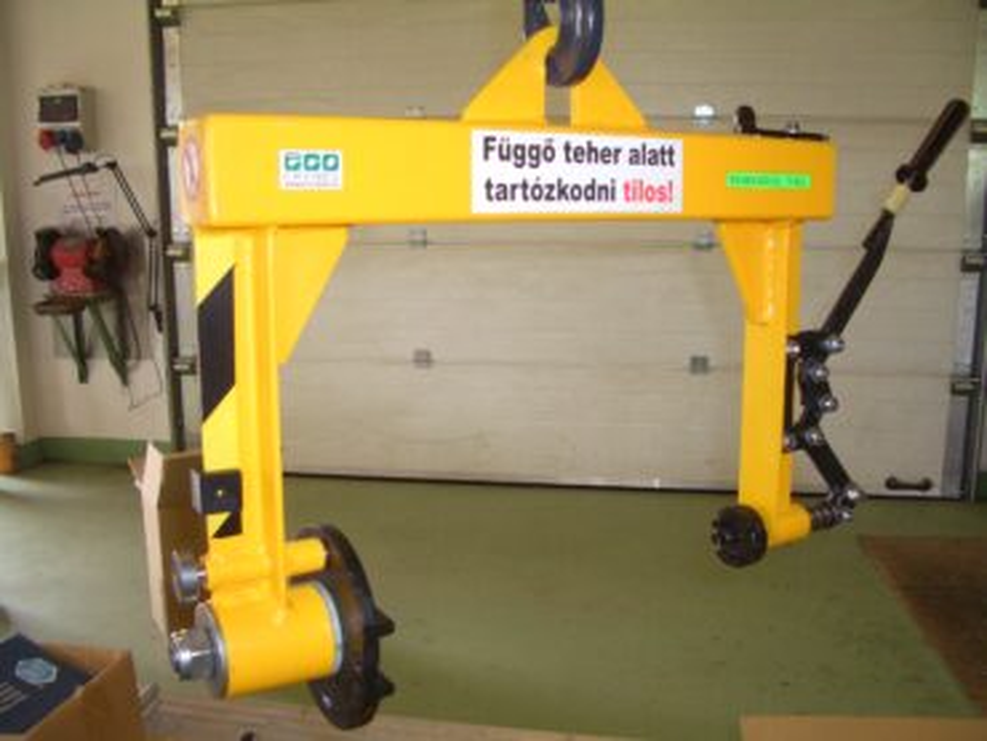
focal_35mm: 35
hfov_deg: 52.6
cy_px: 370
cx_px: 494
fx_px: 999
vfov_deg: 40.7
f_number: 2.6
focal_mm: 5.8
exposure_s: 1/60
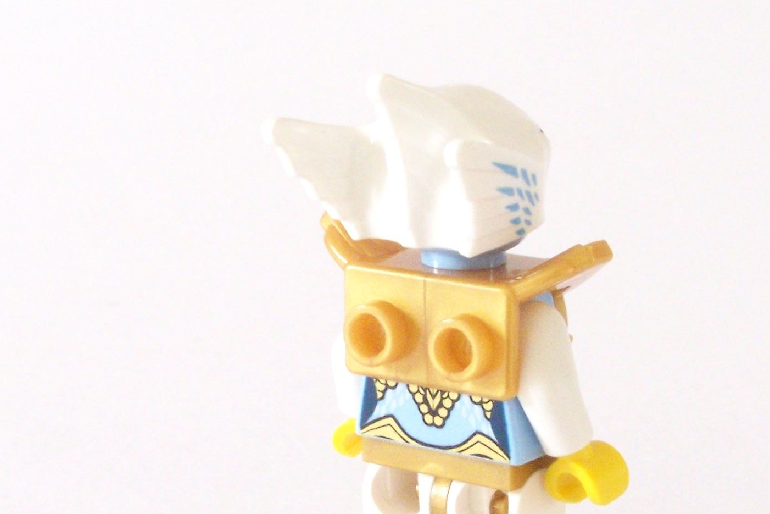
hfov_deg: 16.0
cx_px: 420
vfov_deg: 10.7
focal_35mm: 128
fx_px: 2738
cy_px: 335
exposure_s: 1/8
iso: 400
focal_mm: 11.1
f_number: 8
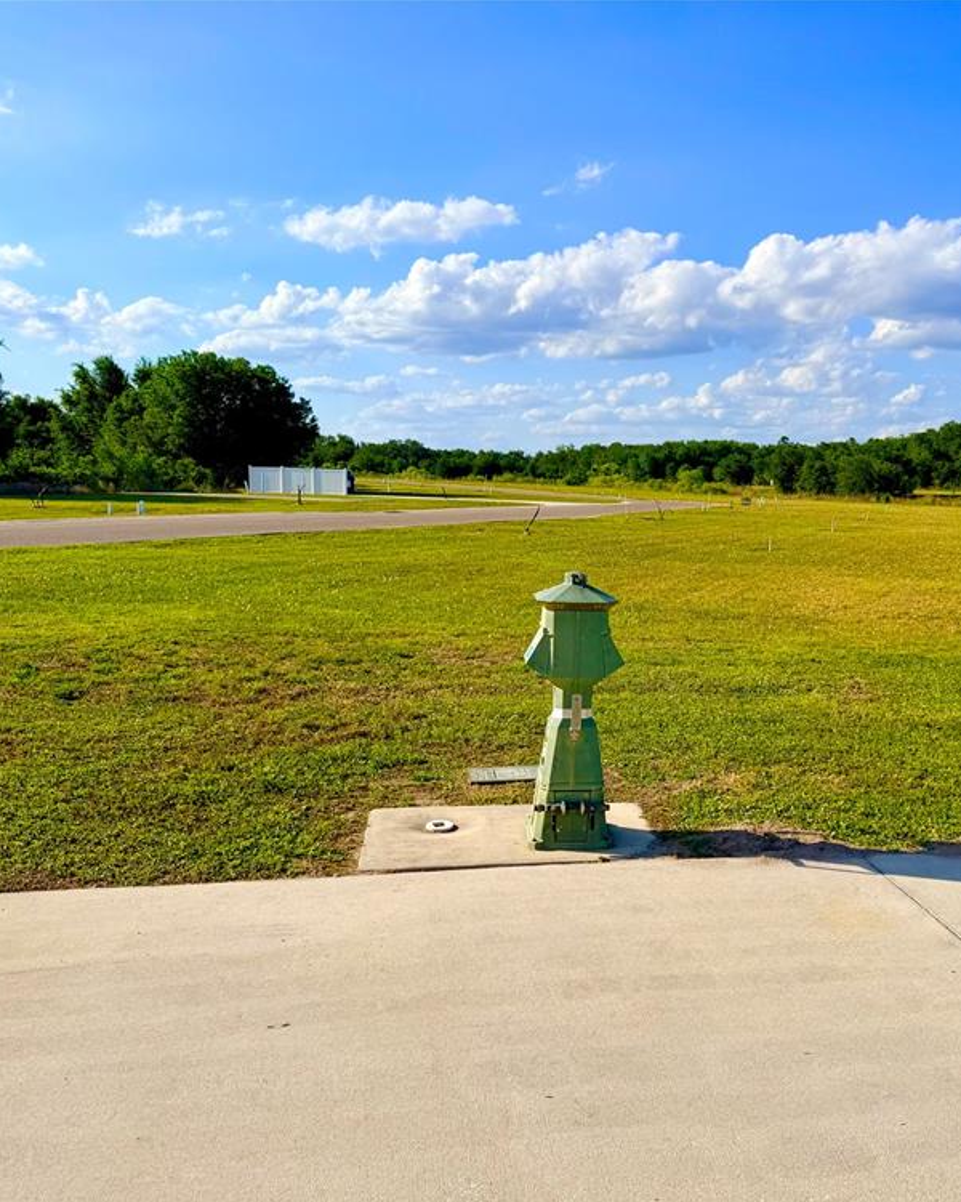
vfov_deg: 55.7
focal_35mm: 32
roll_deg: -1.0
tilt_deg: -7.5
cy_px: 614
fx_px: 1138
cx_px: 652
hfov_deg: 45.0
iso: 80
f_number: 1.78
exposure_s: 1/7353
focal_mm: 6.76
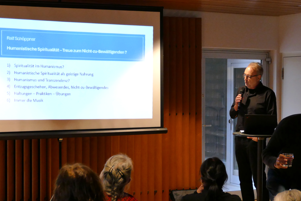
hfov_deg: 28.8
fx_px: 585
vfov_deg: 19.5
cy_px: 103
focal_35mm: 70
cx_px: 167
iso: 1000
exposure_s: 1/125
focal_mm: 21.8
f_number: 3.5
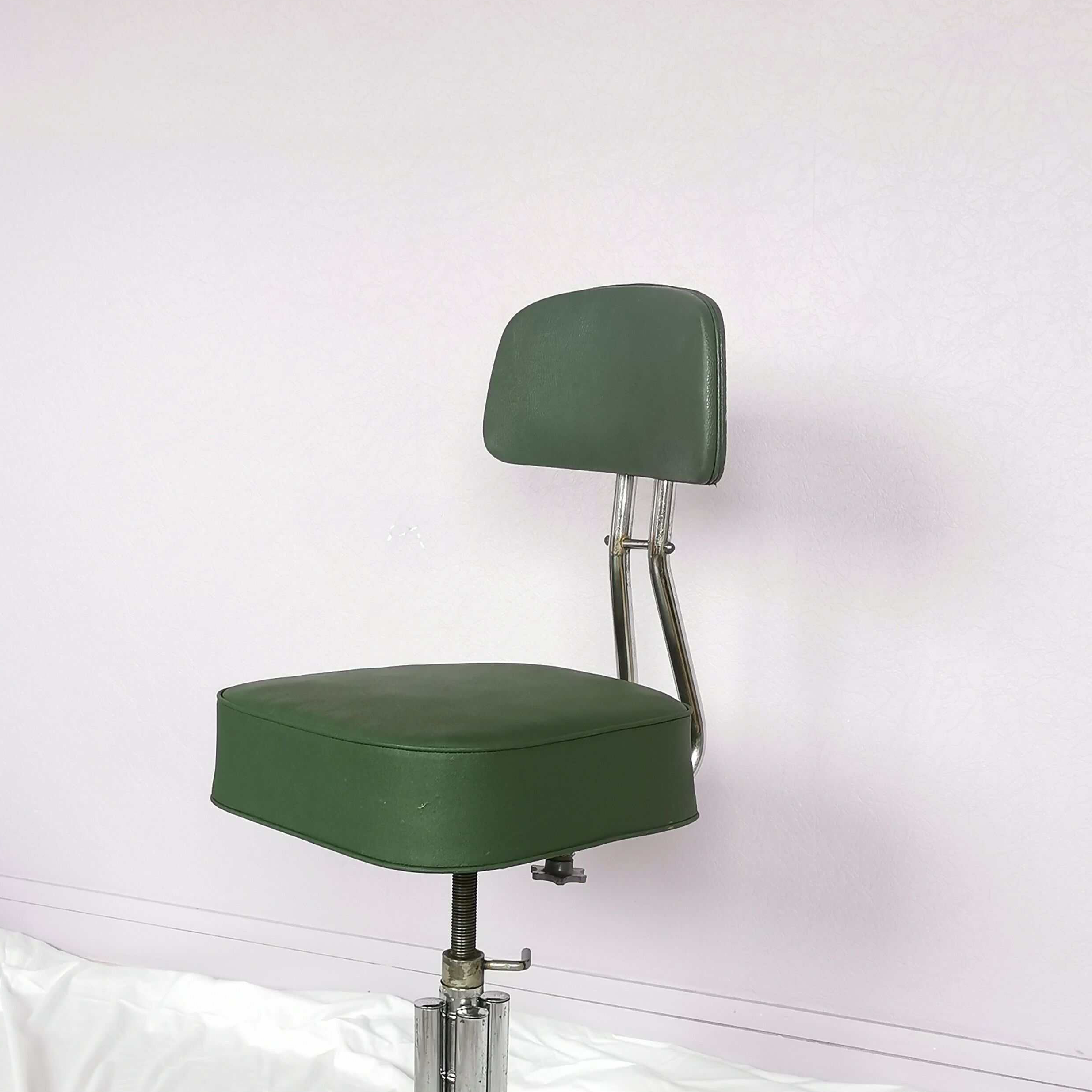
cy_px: 723
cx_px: 501
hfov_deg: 36.0
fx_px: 1677
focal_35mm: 47
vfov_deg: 35.7
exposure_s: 1/50
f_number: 1.8
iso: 250
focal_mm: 5.58
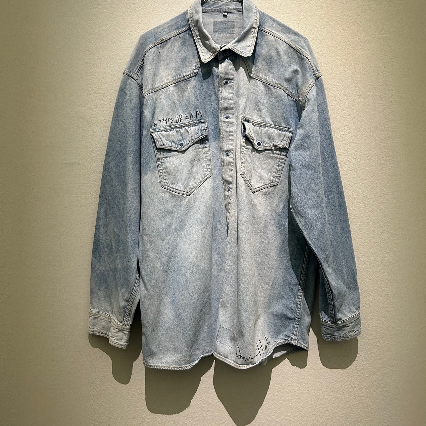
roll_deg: -0.4
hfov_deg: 52.5
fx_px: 432
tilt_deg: -0.8
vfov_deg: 51.9
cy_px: 157
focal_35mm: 31
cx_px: 213
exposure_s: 1/101
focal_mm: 5.7
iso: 125
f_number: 1.5
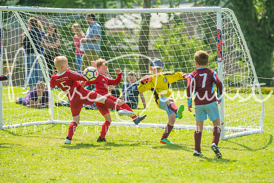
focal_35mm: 195
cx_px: 137
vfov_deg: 7.0
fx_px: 1484
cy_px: 92
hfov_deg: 10.5
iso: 250
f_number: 3.2
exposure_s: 1/2000
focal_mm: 130
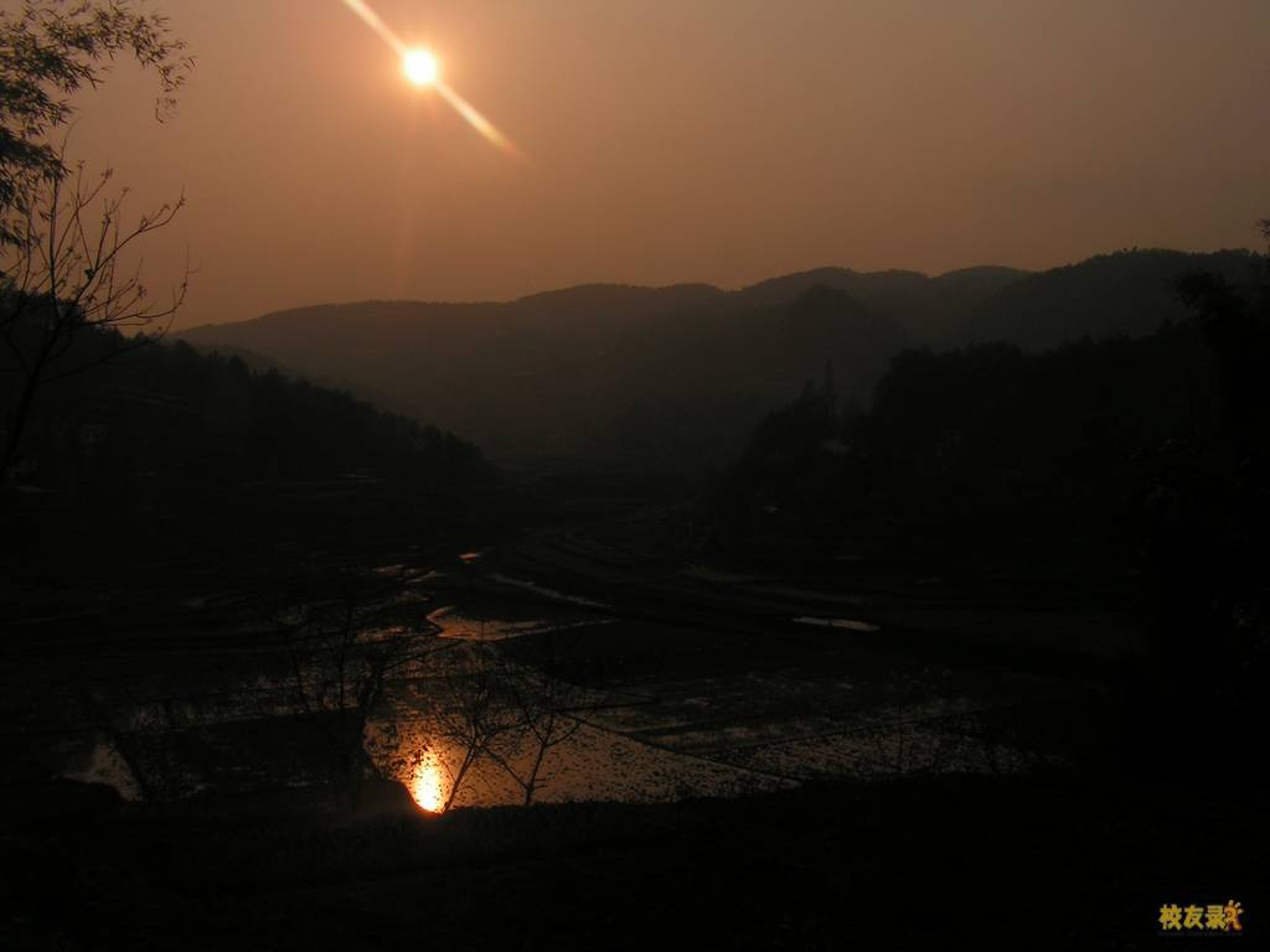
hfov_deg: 51.4
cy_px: 476
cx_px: 635
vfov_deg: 39.7
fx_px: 1321
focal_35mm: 36
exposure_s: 1/800
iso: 64
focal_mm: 6
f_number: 8
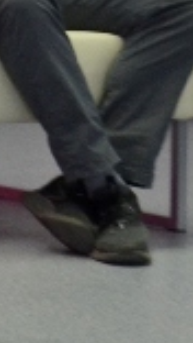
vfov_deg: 7.2
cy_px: -295
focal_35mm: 290
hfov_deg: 3.8
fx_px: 2633
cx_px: -801
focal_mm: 24
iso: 400
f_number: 3.8
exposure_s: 1/50
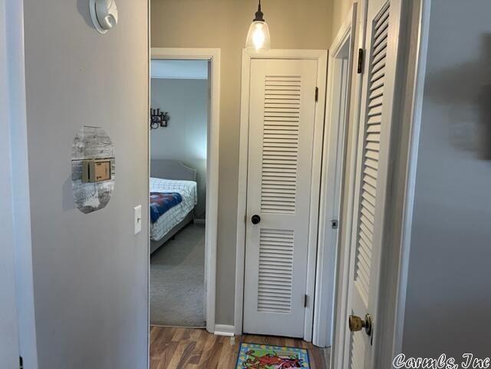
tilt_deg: -7.7
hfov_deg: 67.3
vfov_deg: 53.1
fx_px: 369
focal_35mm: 26
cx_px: 246
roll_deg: -1.7
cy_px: 184
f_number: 1.6
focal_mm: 5.1
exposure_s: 1/60
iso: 100
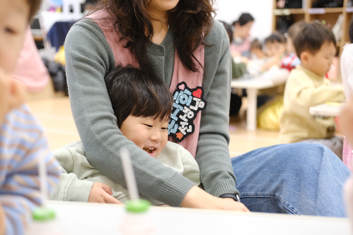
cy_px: 118
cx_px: 176
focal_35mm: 53
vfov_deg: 25.5
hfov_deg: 37.5
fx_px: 520
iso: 2000
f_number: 2
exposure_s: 1/160
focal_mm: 35
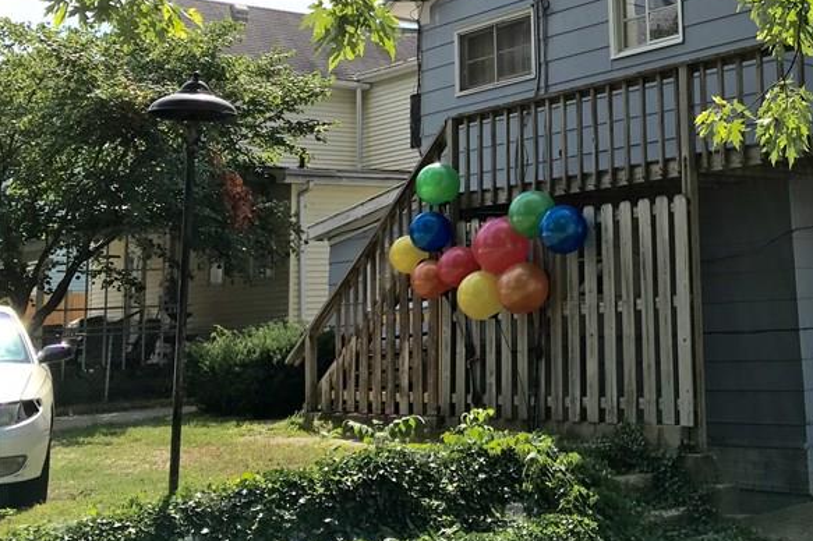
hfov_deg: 35.6
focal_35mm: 53
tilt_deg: +11.1
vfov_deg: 25.0
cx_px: 711
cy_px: 91
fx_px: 1196
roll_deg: +2.2
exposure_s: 1/1789
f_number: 2.2
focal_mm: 4.15
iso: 25
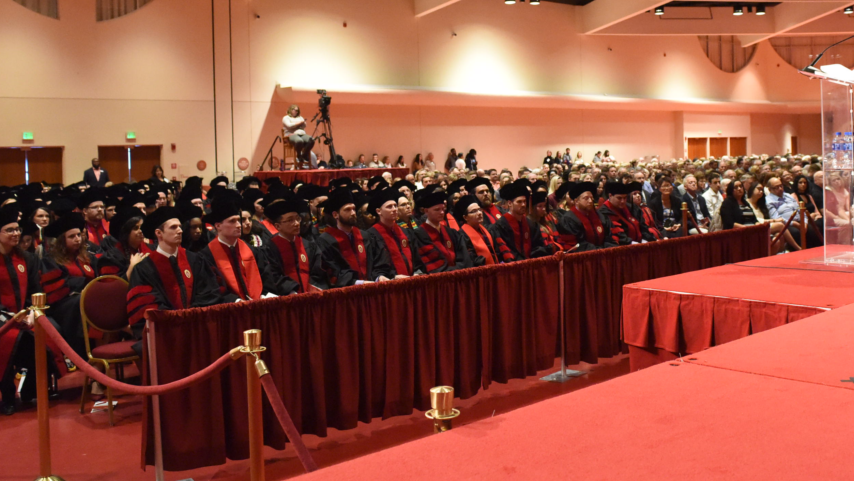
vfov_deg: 29.4
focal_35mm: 40
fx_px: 906
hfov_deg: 50.1
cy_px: 149
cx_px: 524
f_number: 3.5
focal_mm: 26
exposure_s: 1/160
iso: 8000
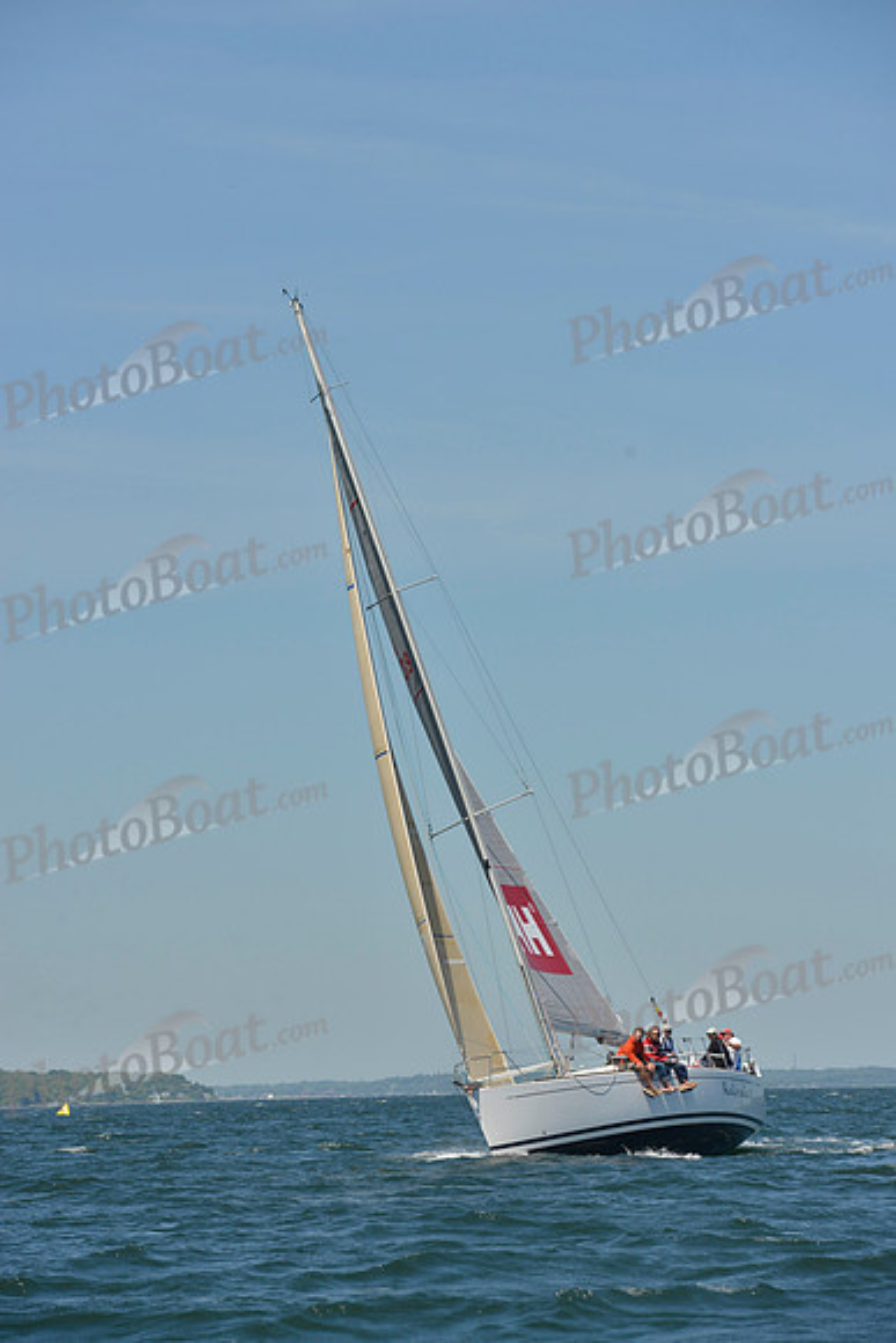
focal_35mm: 155
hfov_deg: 8.9
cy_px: 672
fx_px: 5783
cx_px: 448
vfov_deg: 13.2
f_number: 9
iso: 280
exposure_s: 1/1250
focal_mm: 155
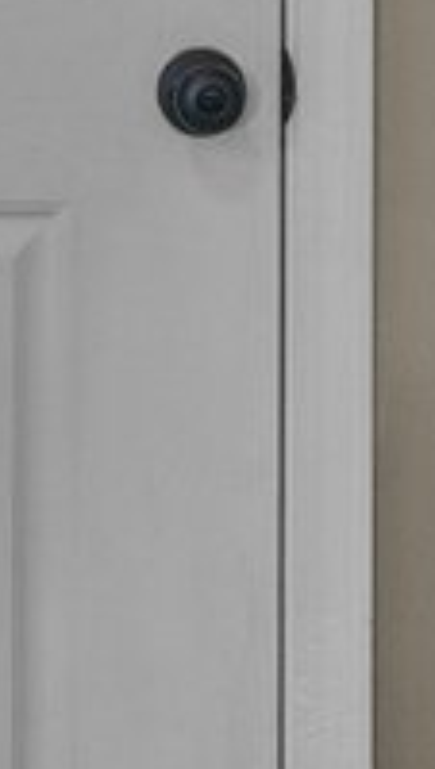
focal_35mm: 150
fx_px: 3066
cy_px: -202
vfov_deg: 13.8
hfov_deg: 7.9
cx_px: -308
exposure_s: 1/2.5
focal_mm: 14
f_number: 9
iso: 400
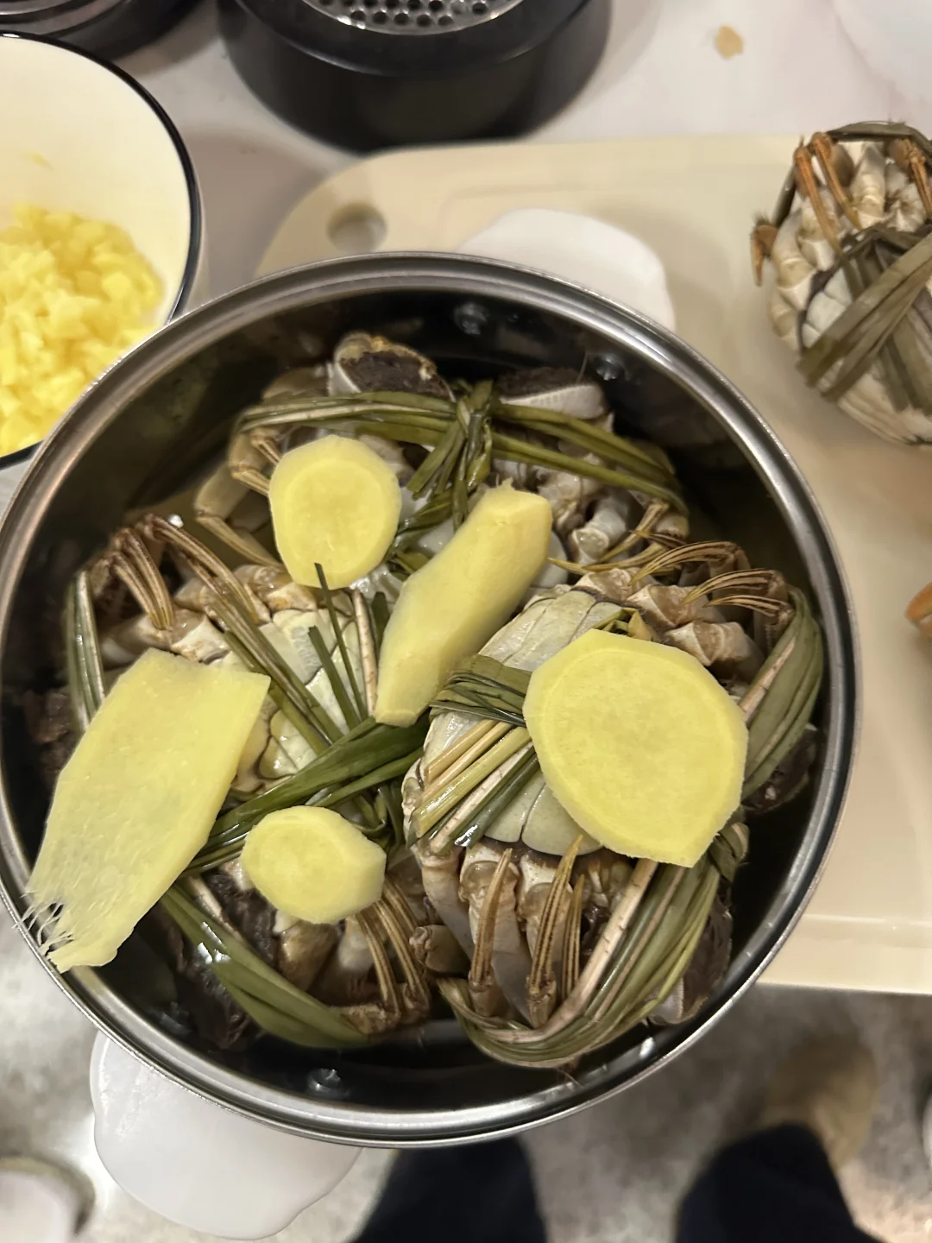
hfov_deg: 56.8
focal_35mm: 24
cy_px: 622
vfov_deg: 71.6
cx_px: 466
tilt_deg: -78.8
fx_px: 862
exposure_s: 1/60
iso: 640
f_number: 1.78
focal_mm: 6.86
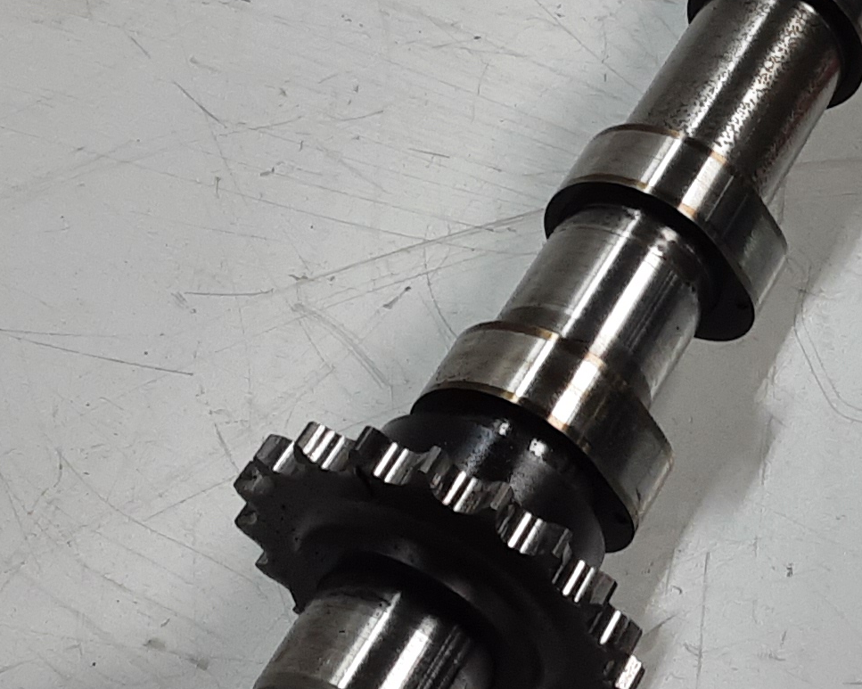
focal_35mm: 89
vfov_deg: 17.1
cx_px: 766
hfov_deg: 21.1
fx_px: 2270
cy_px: 137
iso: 40
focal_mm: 2.91
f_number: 1.9
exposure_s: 1/50
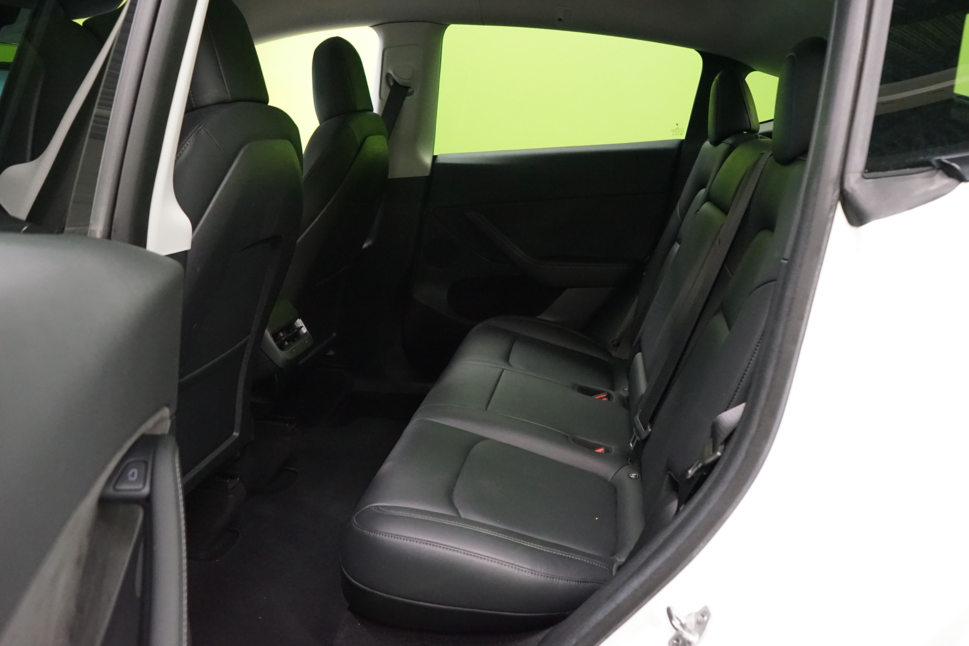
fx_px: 754
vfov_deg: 46.4
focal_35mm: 28
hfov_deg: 65.5
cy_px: 323
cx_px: 484
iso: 6400
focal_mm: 28
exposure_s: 1/50
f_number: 6.3
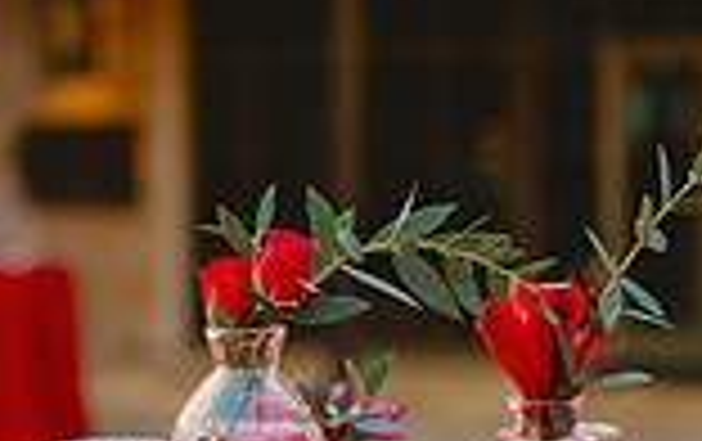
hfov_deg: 15.3
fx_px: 2606
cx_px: 436
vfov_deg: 9.7
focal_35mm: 136
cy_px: 256
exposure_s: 1/200
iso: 500
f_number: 2.8
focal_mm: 36
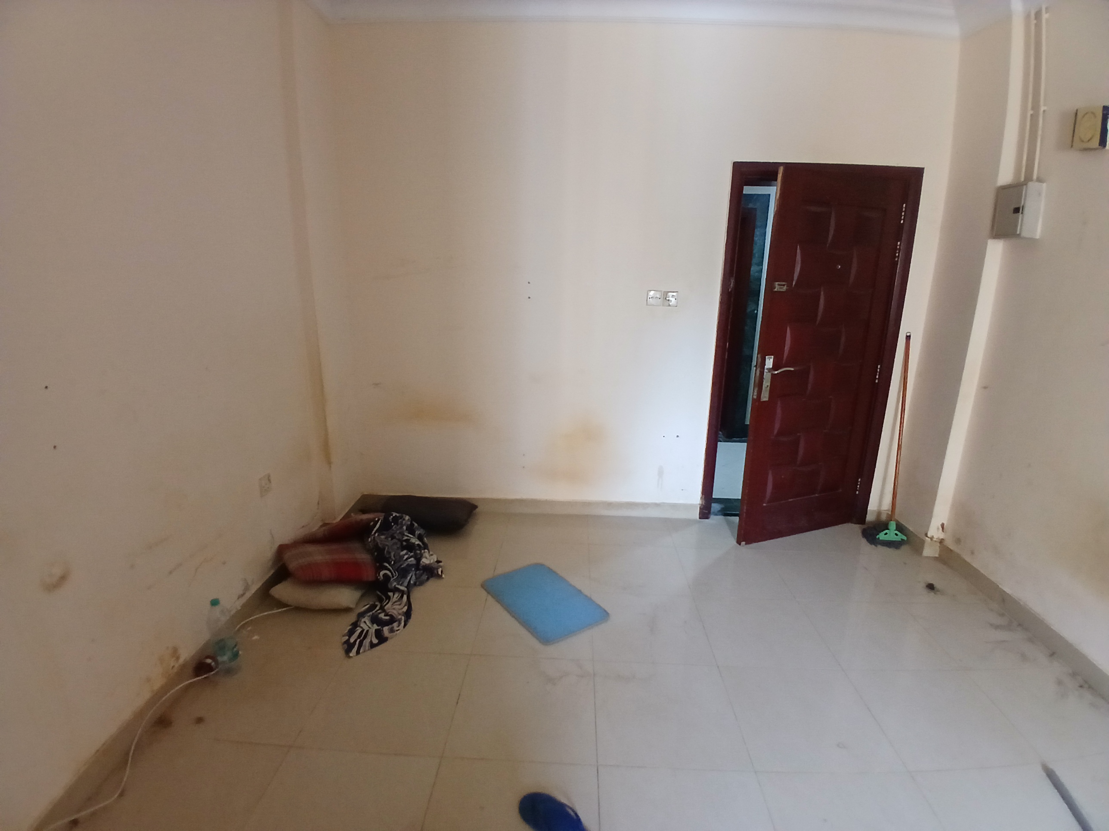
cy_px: 416
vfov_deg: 74.7
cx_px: 554
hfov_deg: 91.0
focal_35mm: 17
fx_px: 545
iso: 250
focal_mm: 1.4
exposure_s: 1/30
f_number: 2.2
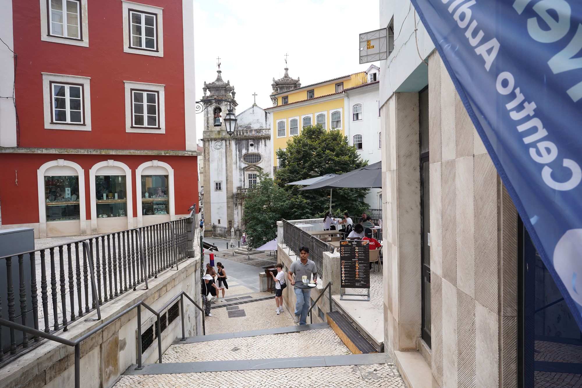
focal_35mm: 24
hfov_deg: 73.7
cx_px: 291
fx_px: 388
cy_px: 194
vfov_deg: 53.1
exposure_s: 1/100
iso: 100
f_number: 7.1
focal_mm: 24
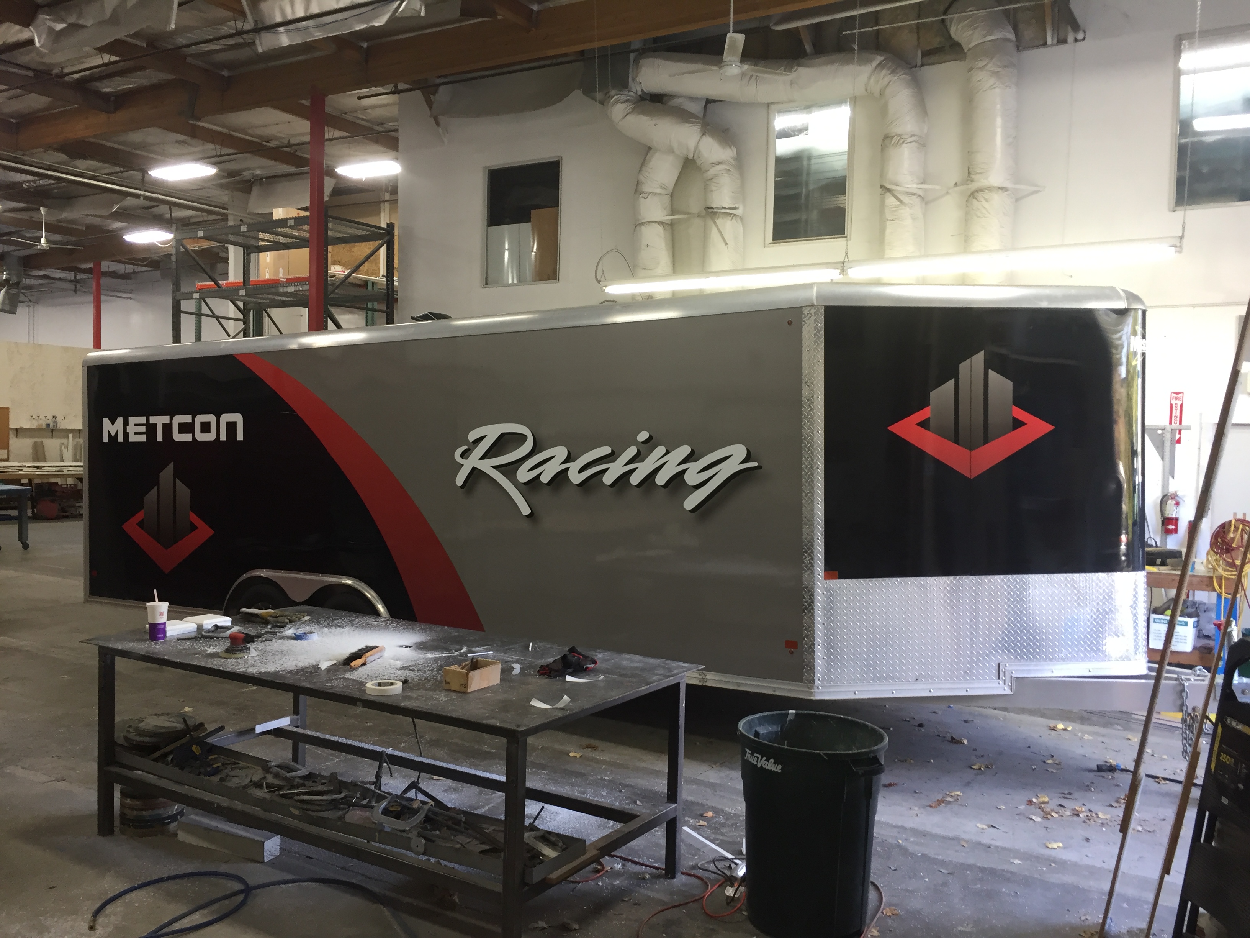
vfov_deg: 48.2
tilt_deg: -1.0
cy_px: 469
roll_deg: -1.4
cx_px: 625
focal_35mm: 29
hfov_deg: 61.7
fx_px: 1047
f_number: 2.2
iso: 80
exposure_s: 1/30
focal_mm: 4.15
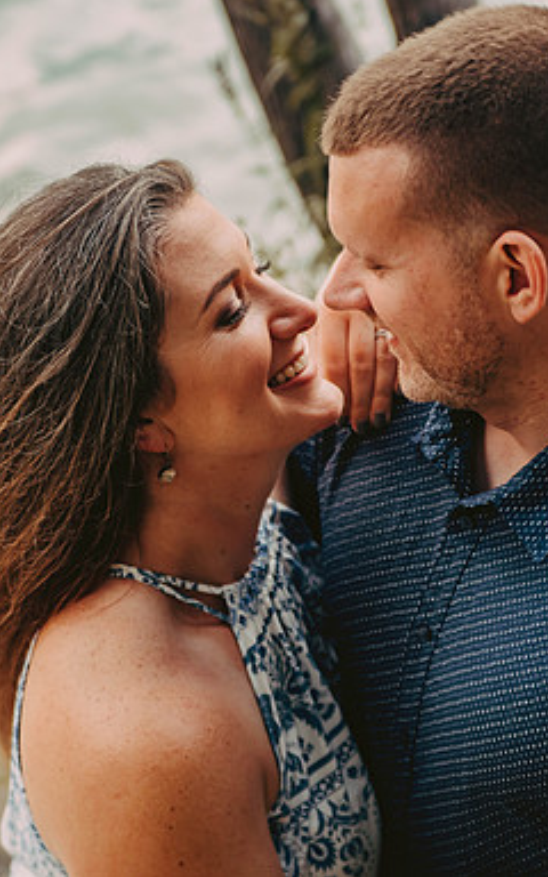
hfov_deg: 11.8
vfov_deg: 18.8
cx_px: 217
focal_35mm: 111
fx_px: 2652
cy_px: 437
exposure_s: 1/250
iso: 640
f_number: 2.8
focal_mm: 72
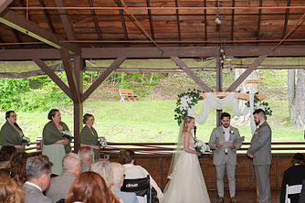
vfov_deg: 21.5
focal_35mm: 63
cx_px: 208
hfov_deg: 31.6
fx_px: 533
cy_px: 103
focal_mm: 35
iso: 800
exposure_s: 1/200
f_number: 3.2
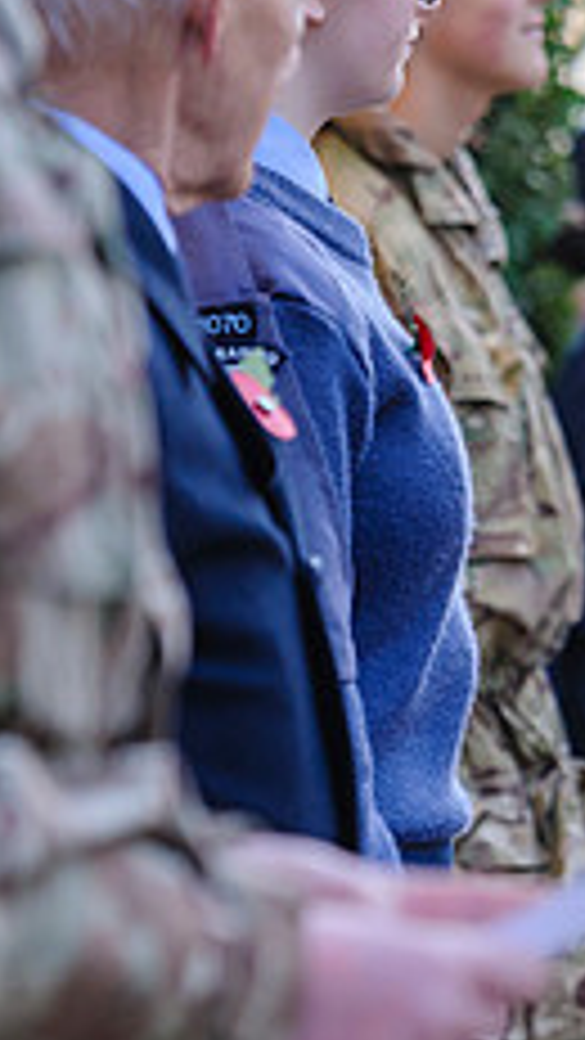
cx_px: 1213
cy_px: 534
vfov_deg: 5.3
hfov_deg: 3.0
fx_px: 11220
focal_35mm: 407
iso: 800
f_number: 4
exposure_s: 1/250
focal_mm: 140
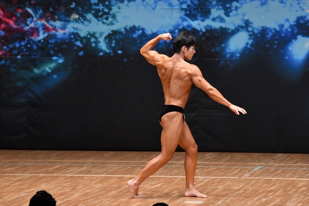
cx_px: 154
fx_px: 2445
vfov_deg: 4.8
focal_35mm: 285
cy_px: 103
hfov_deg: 7.2
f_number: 5.6
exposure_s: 1/400
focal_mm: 190
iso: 6400
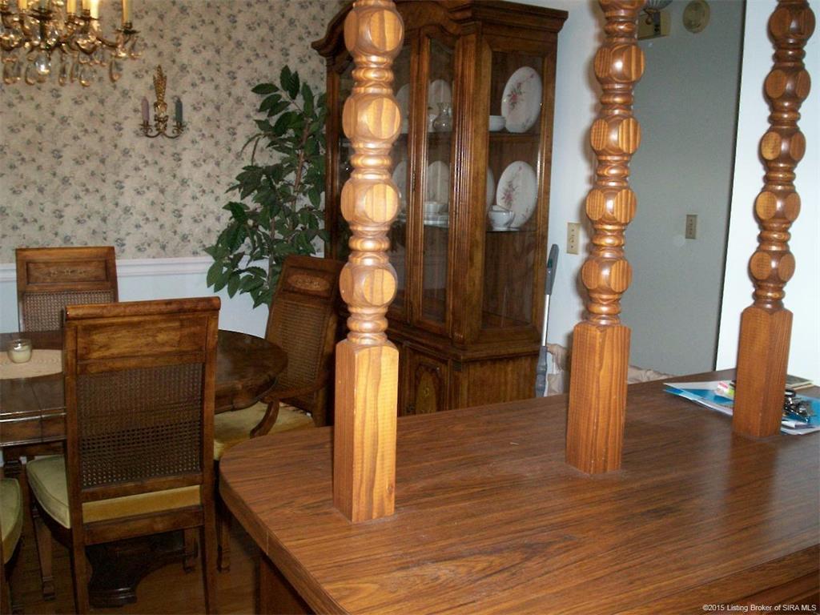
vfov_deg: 39.7
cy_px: 308
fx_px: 853
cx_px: 410
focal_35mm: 36
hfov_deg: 51.4
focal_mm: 5.9
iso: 140
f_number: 4.5
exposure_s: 1/64
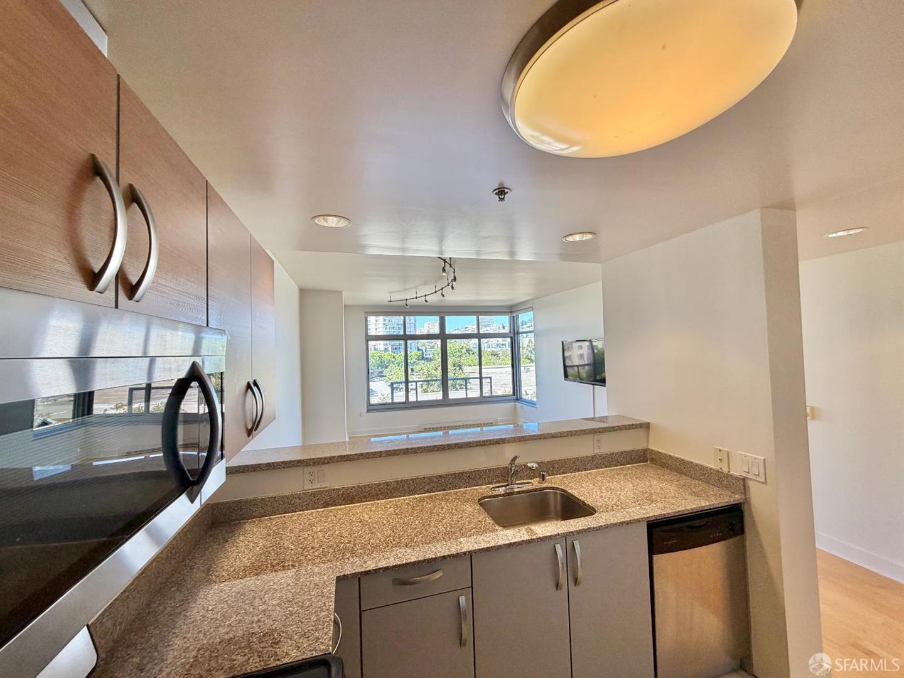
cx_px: 452
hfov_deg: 102.1
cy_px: 339
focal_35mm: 14
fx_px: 366
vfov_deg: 85.7
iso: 80
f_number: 2.2
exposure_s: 1/121
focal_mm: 2.22
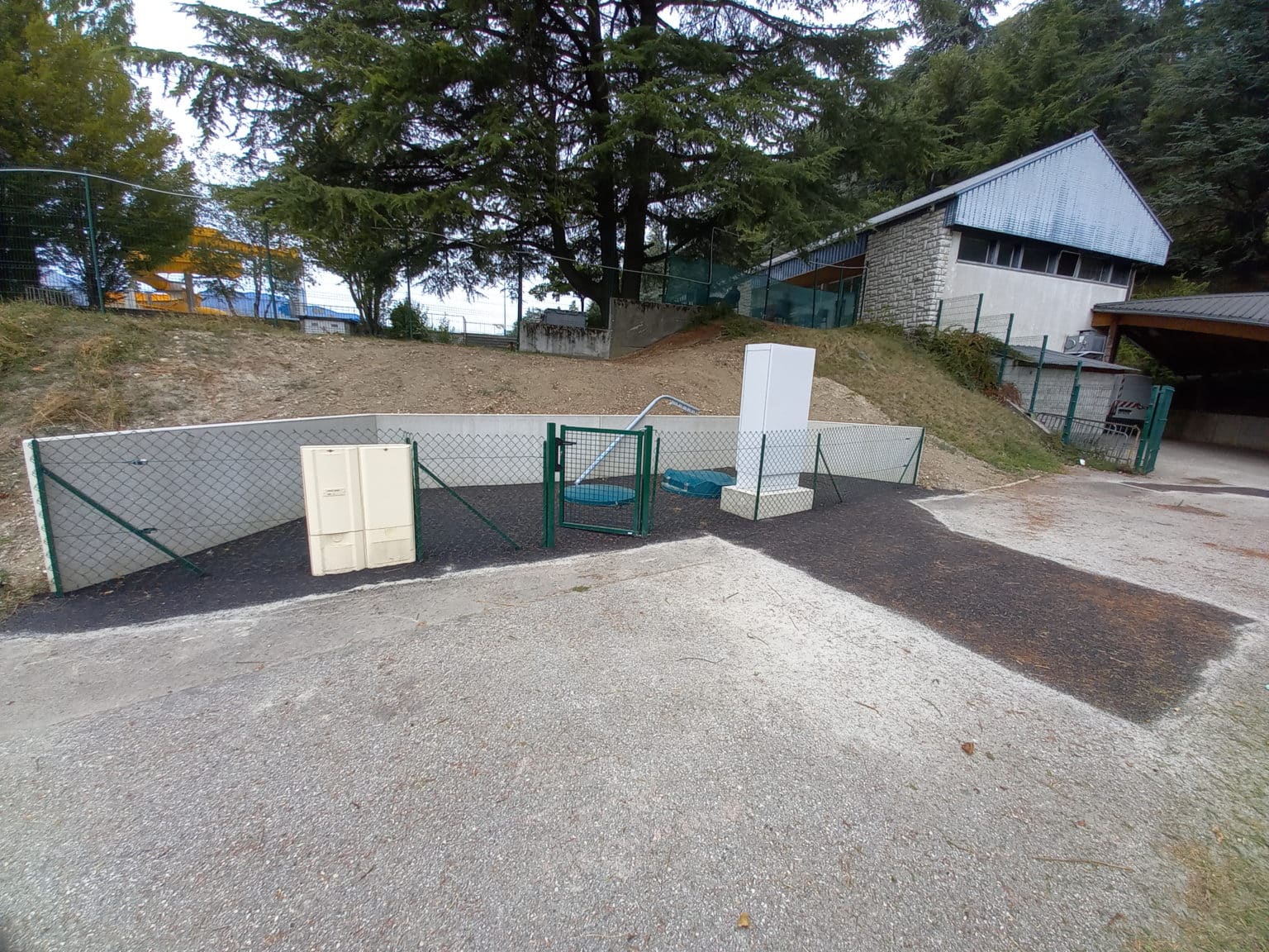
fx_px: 477
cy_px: 476
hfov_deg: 106.2
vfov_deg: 89.9
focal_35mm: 13
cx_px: 634
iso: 40
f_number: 2.2
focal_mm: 1.42
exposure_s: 1/438
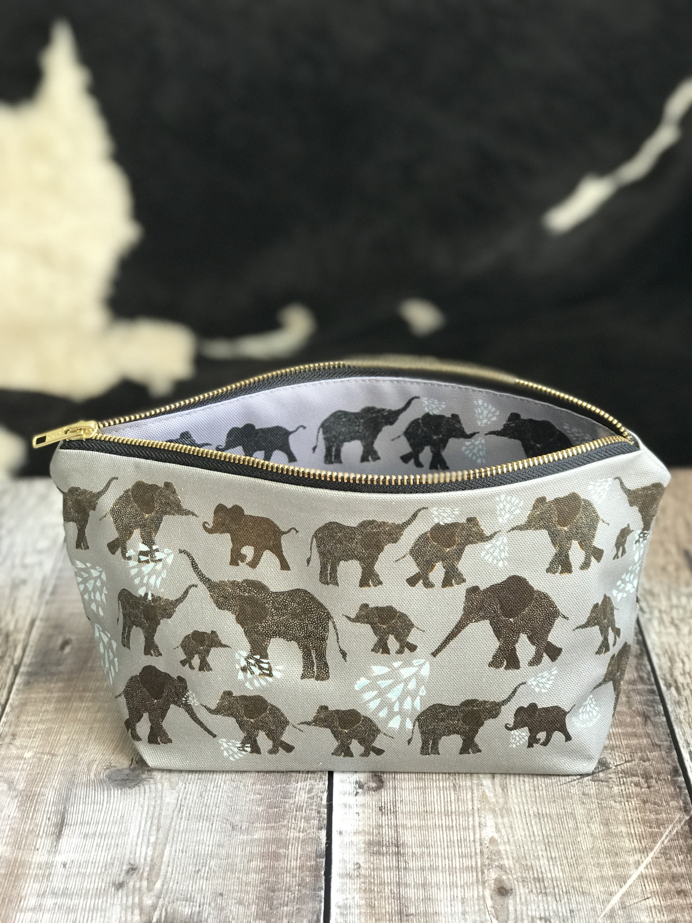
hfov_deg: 25.7
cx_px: 346
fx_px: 1519
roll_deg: +1.6
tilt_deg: -25.3
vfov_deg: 33.8
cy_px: 462
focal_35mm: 57
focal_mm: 6.6
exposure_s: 1/65
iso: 125
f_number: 2.8
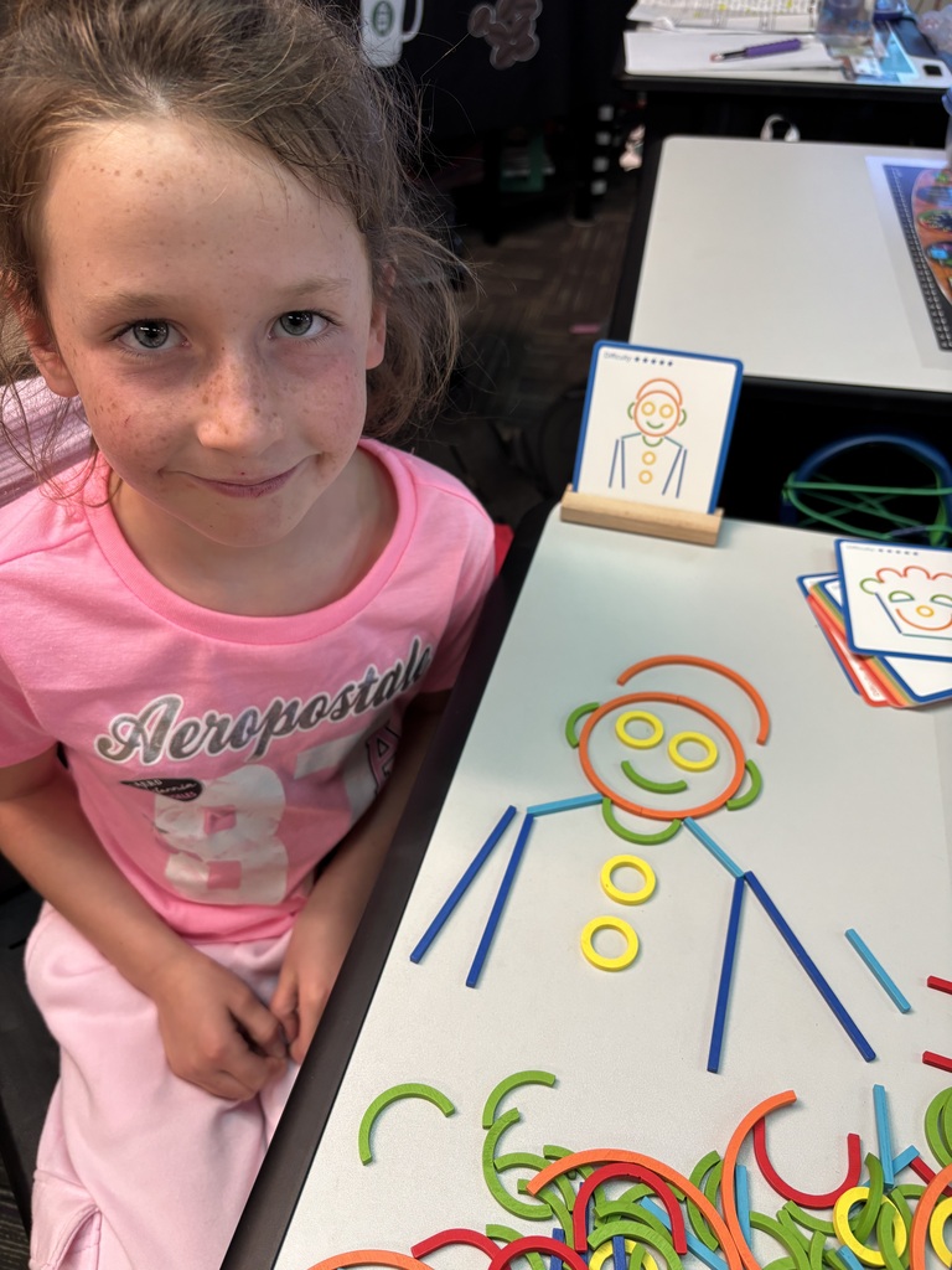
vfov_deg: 67.3
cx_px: 476
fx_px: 953
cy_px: 635
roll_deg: +0.5
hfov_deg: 53.1
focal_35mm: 26
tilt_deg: -42.6
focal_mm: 5.96
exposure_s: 1/60
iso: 160
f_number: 1.6
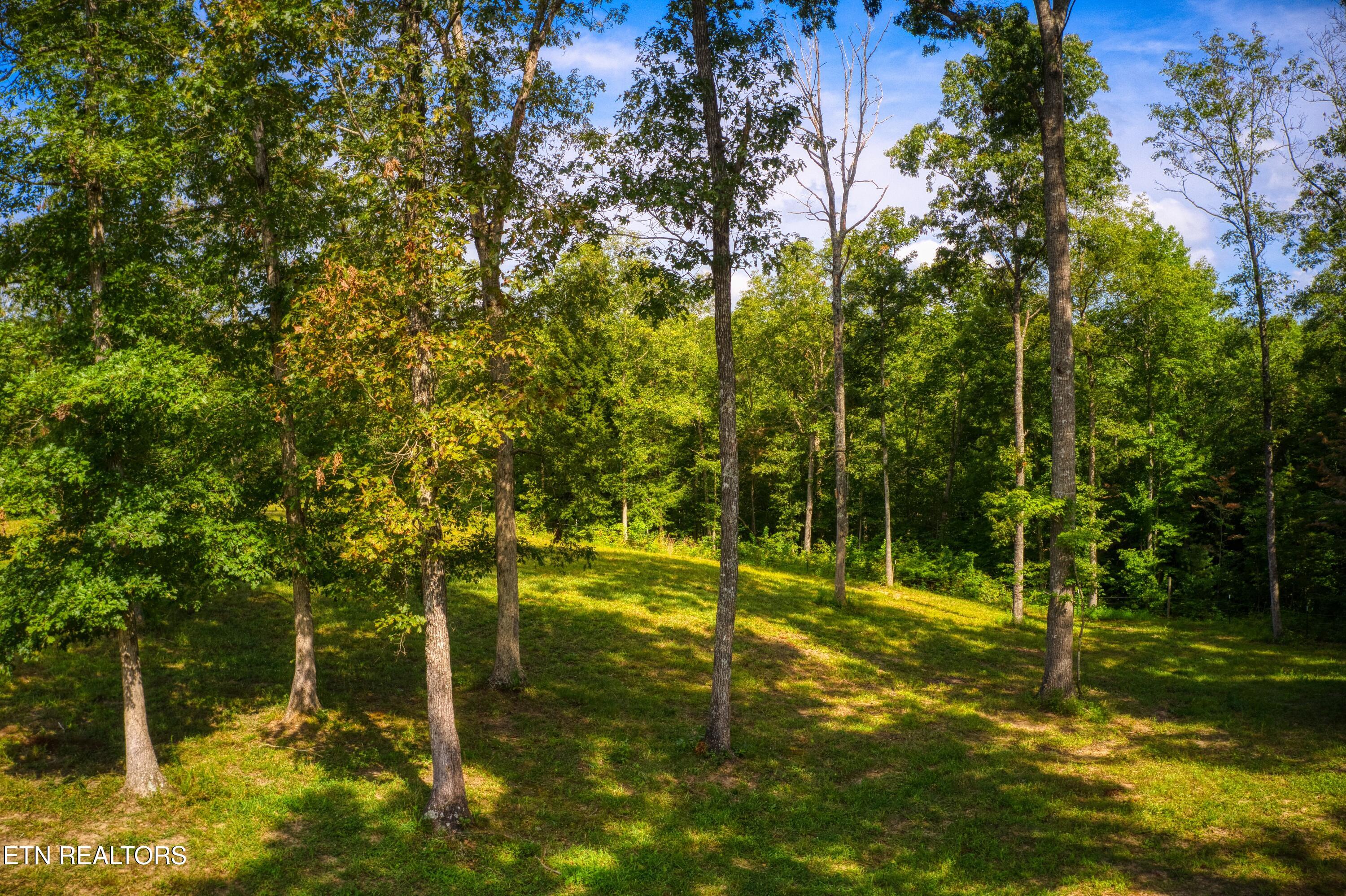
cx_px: 673
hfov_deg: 65.5
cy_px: 448
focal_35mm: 28
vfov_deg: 46.4
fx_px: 1046
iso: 400
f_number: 6.3
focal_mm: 10.26
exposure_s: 1/60
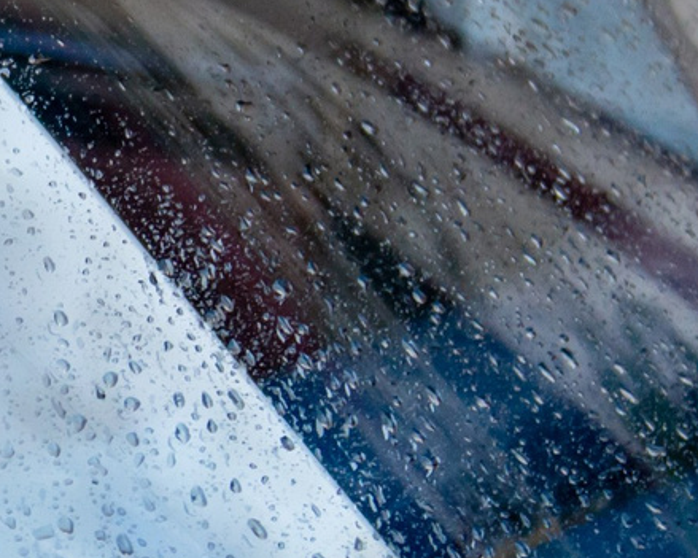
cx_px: -512
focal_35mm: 230
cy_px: 449
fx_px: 4750
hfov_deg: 8.1
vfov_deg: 6.7
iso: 1000
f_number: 2.8
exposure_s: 1/100
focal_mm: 42
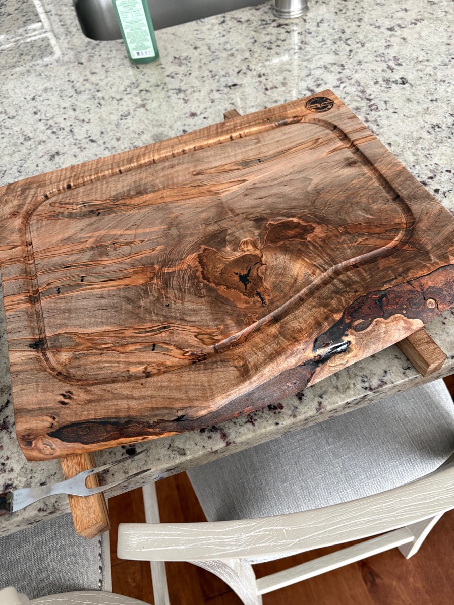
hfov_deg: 53.1
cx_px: 227
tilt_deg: -53.7
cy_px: 302
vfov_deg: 67.3
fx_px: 455
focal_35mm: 26
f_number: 1.6
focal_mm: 5.96
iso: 250
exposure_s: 1/60
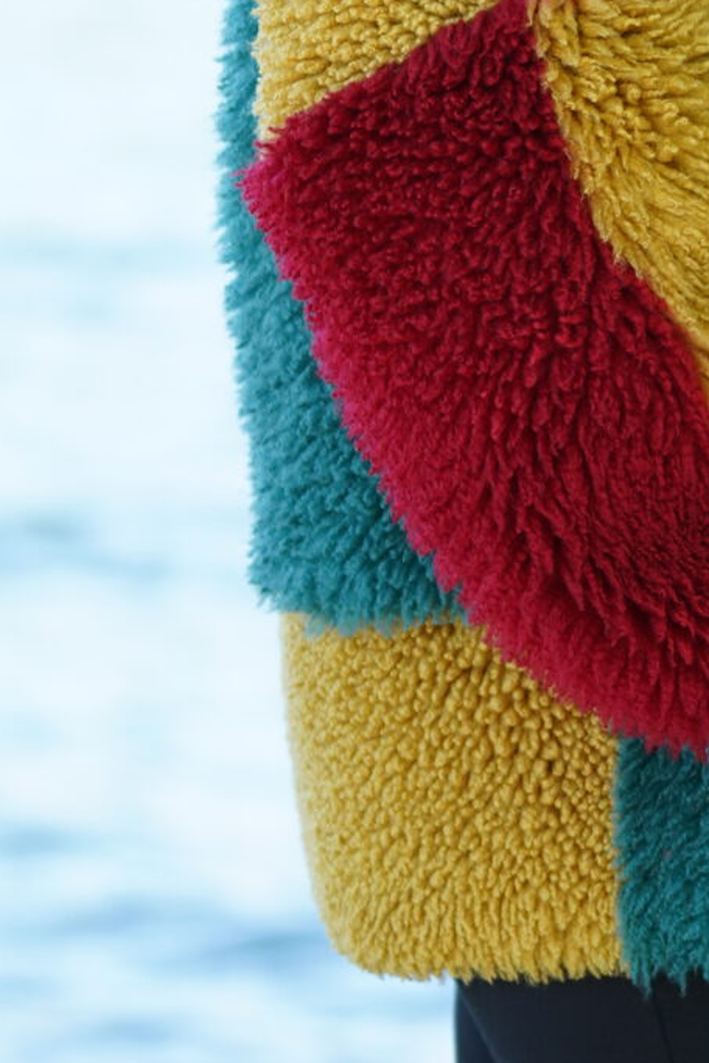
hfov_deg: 5.2
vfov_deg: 7.8
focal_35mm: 262
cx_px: 1080
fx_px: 7739
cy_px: -34
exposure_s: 1/250
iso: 160
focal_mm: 70
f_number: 2.8
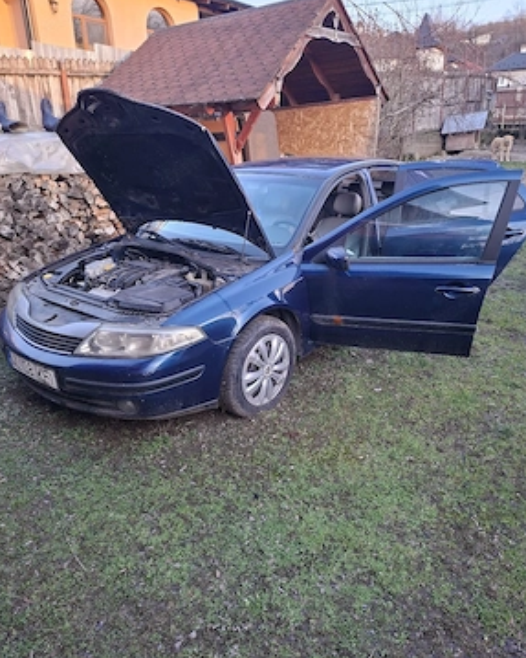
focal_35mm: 25
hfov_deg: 56.8
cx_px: 268
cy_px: 308
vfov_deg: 68.0
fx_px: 487
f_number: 1.8
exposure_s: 1/100
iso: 160
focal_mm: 5.54
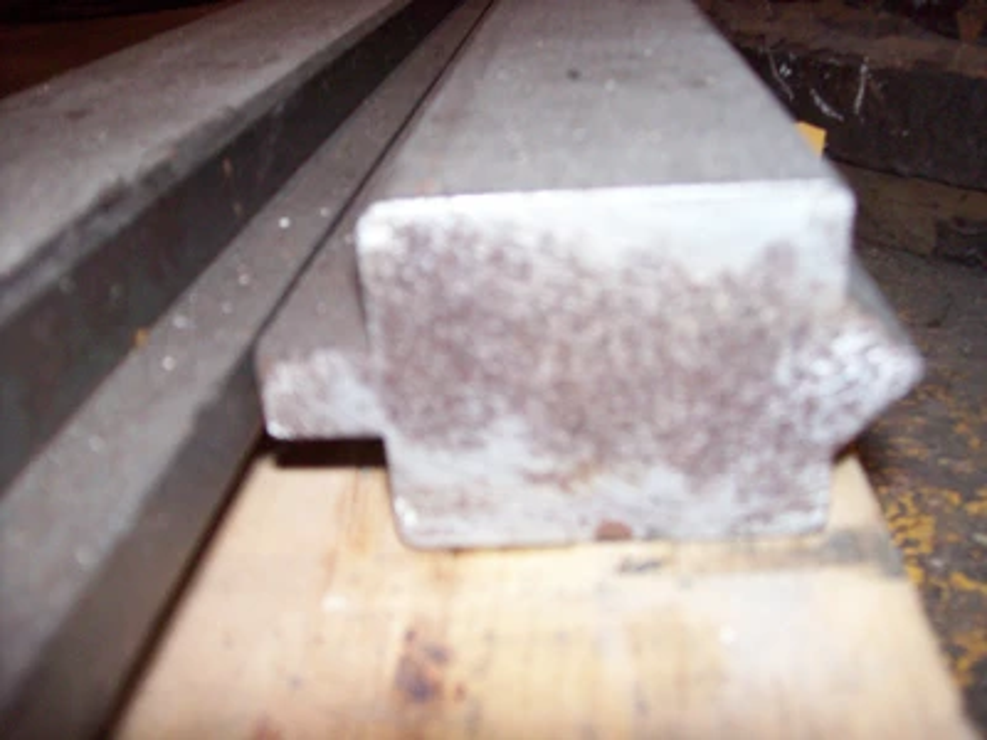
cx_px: 494
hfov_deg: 51.4
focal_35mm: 36
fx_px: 1026
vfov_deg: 39.7
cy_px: 370
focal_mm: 6
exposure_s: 1/64
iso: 140
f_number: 2.7
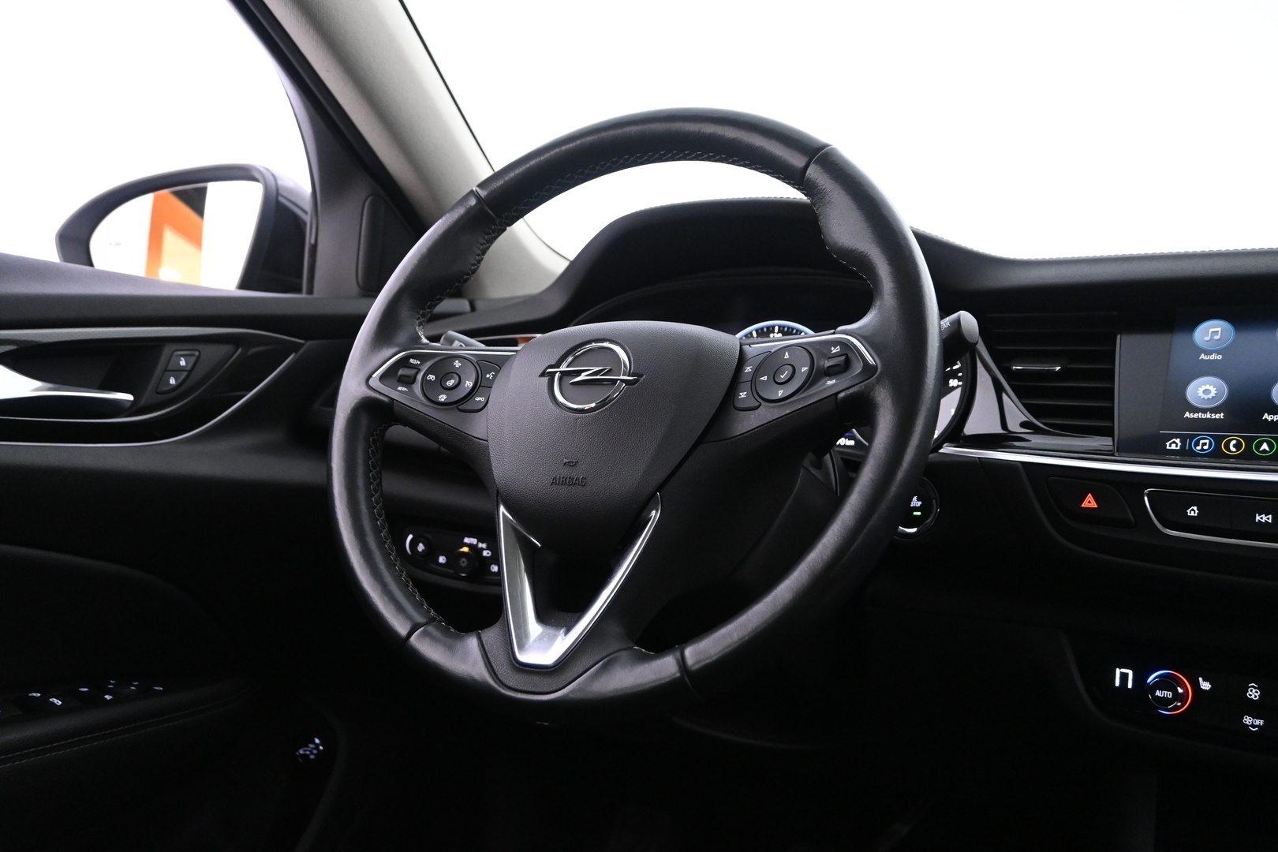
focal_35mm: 31
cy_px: 426
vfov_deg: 42.6
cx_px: 639
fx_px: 1092
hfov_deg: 60.7
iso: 3200
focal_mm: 20.5
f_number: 3.8
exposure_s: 1/30
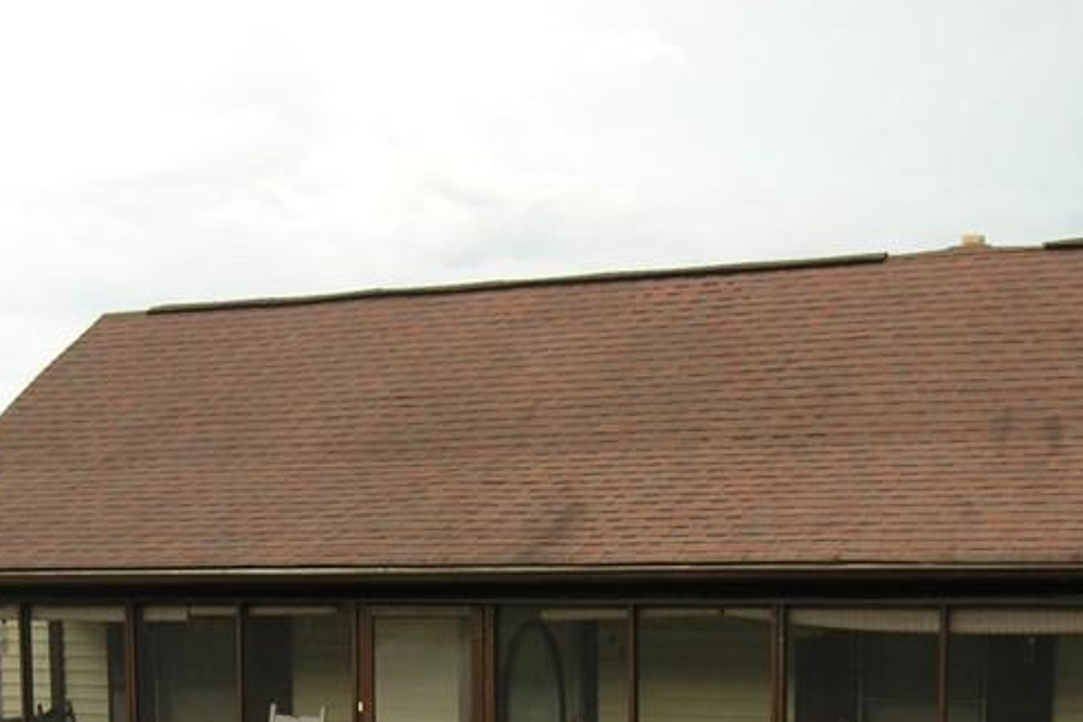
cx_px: 601
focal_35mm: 52
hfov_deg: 38.1
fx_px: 1564
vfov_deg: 24.3
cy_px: 786
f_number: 3.2
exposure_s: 1/66.4
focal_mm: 6.1
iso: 50
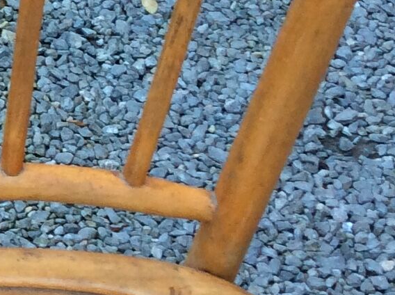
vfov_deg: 10.1
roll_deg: +0.4
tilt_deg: -42.6
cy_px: 72
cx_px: -384
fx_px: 1663
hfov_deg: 12.1
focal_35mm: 146
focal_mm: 3.3
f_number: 2.4
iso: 50
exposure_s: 1/100
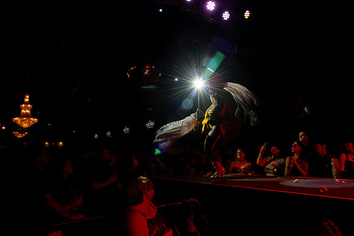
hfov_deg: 73.8
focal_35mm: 24
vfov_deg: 53.1
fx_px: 236
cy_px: 118
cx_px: 177
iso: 6400
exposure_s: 1/80
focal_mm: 24
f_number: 8
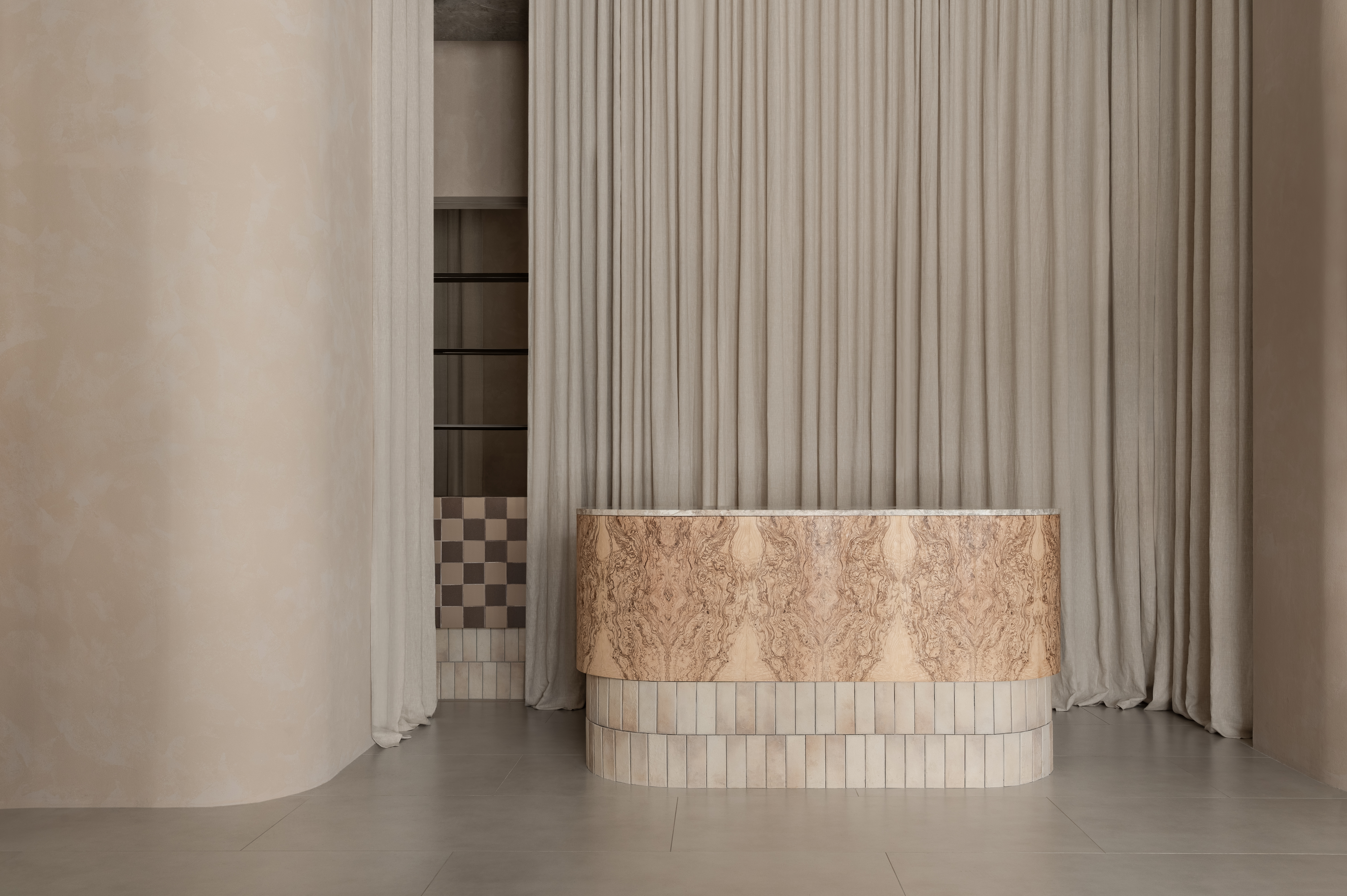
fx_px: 1140
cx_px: 674
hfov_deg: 61.1
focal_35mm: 30
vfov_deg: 42.9
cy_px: 448
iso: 250
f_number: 11
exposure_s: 1/2.5
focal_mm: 30.5
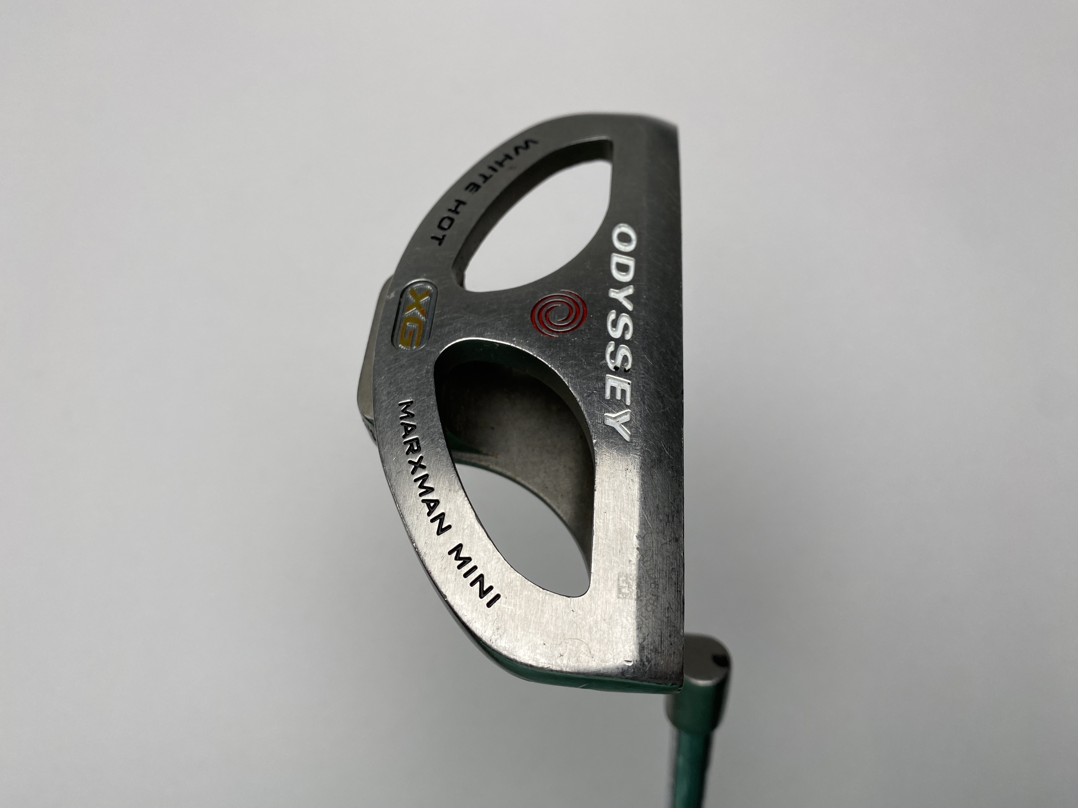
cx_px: 539
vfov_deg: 53.1
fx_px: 810
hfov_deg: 67.3
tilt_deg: -74.5
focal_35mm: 26
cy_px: 404
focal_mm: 4.25
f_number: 1.8
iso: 32
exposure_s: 1/510
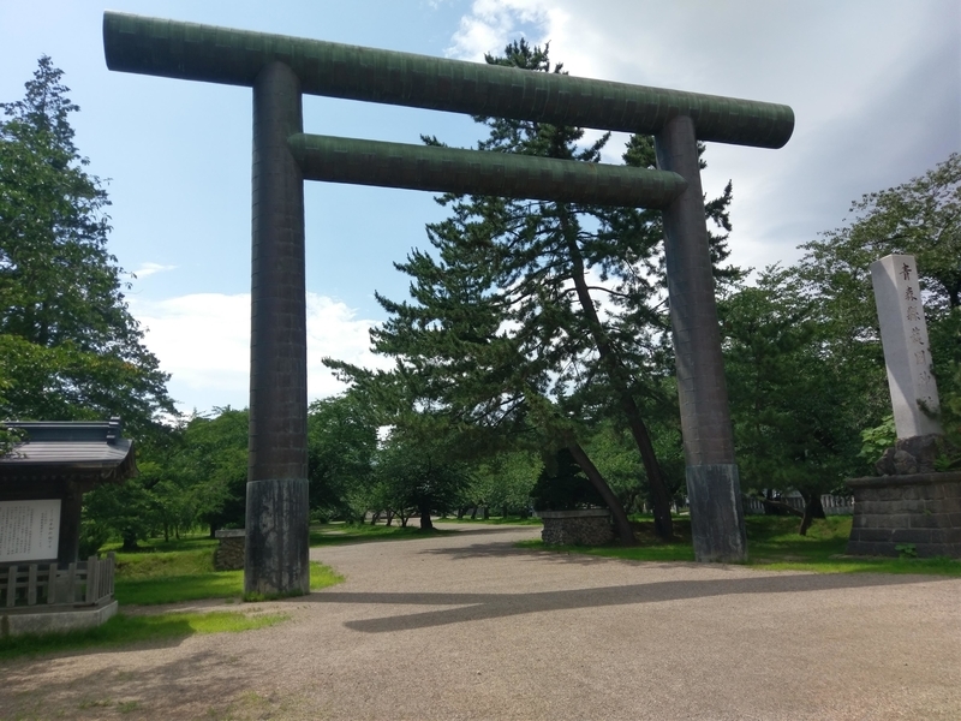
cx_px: 480
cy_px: 360
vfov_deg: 53.1
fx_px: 722
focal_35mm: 26
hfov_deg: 67.3
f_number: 1.8
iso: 100
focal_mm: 4.58
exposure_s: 1/2824
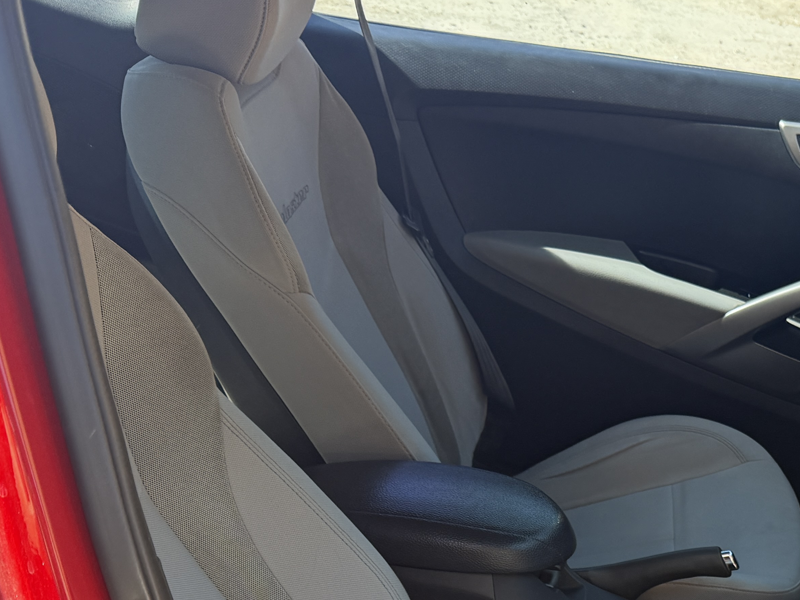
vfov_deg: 23.3
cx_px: 748
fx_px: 1340
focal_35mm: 58
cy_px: 702
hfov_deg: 31.4
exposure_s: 1/176
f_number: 1.78
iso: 80
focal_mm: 6.76
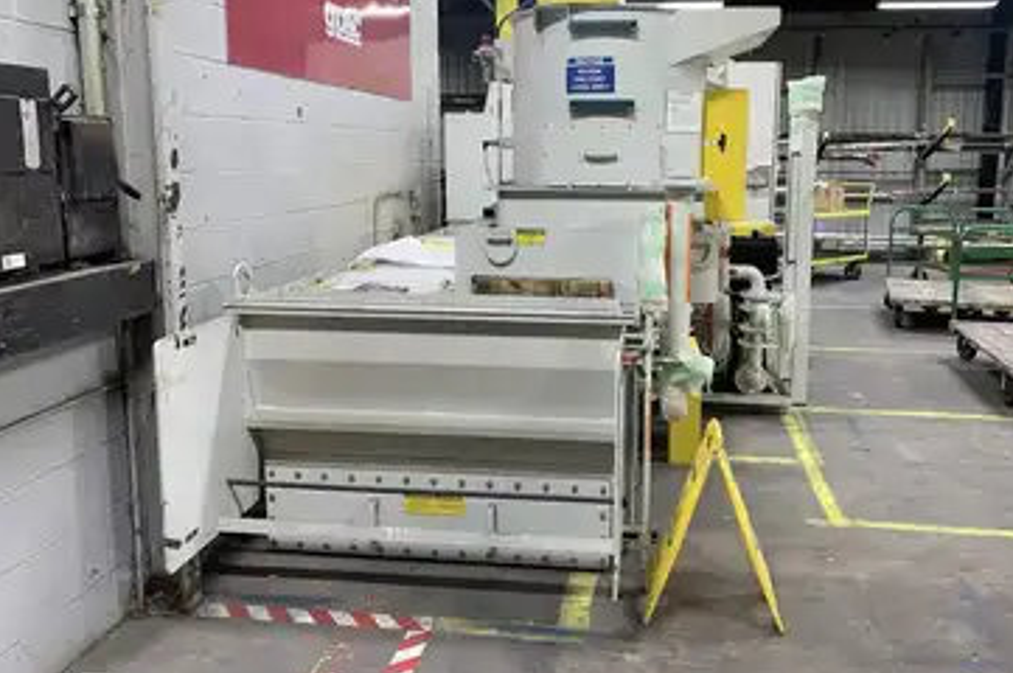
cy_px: 275
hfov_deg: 61.8
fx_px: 843
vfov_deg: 43.3
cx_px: 556
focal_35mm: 30
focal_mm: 4.2
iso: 50
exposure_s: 1/120
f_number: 1.8
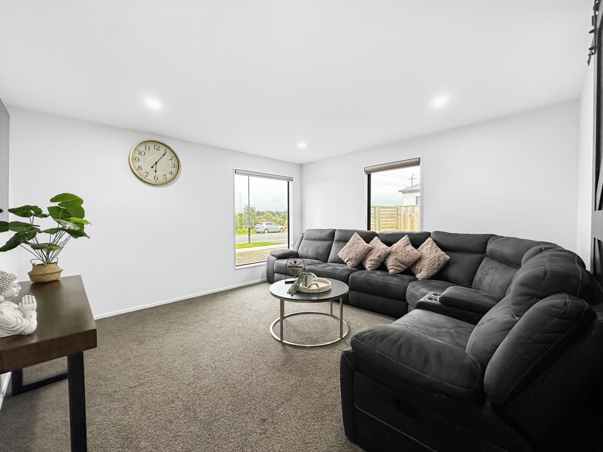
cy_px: 226
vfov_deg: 85.7
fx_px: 244
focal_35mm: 14
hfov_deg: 102.1
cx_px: 302
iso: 125
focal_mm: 2.22
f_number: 2.2
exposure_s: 1/100
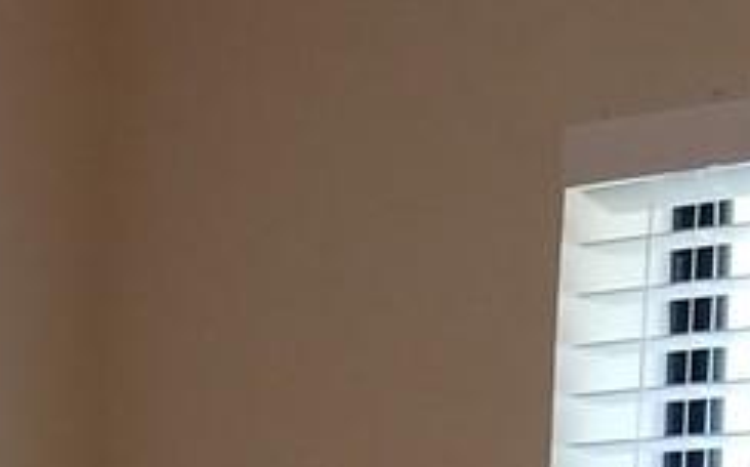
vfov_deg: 6.9
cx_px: -344
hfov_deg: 11.2
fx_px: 3696
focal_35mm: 181
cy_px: 1005
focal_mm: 4.2
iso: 64
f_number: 1.7
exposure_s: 1/120
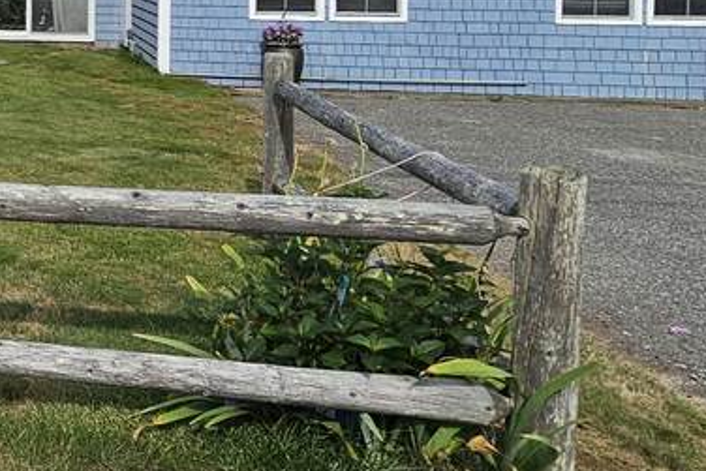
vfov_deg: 27.2
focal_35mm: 46
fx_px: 902
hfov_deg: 30.4
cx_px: -276
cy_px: -24
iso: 50
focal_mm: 2.2
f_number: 2.2
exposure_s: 1/3220
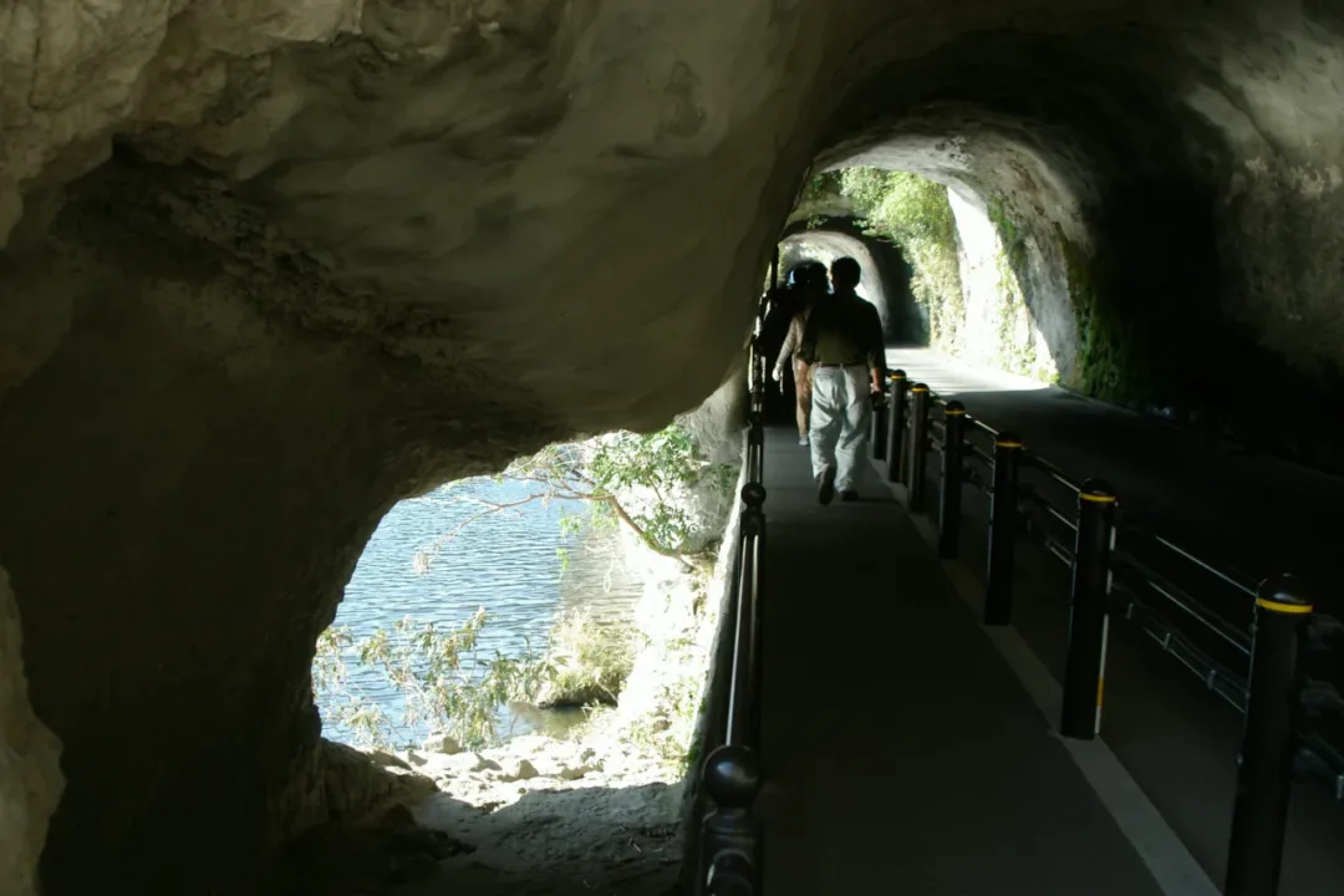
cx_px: 672
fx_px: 1568
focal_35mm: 42
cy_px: 448
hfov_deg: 46.4
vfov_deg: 31.9
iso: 200
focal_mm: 28
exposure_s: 1/90
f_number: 5.6
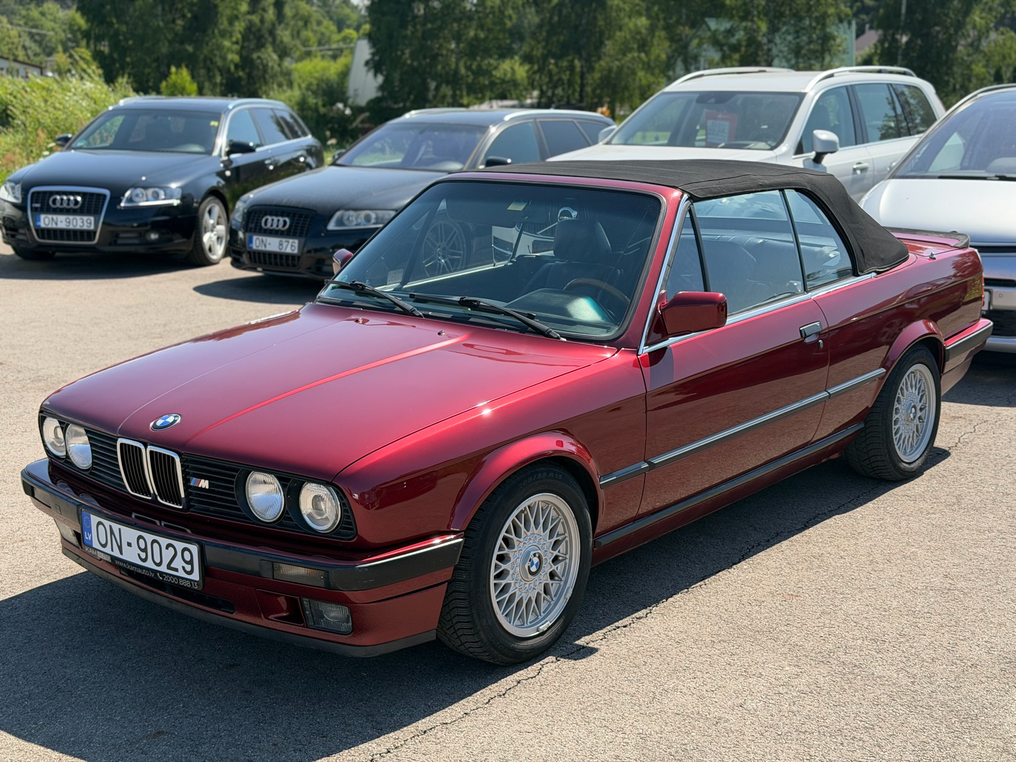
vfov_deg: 30.3
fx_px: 1409
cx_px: 508
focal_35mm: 48
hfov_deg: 39.7
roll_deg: -0.4
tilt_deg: -11.5
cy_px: 381
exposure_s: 1/2494
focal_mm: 6.76
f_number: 1.78
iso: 80
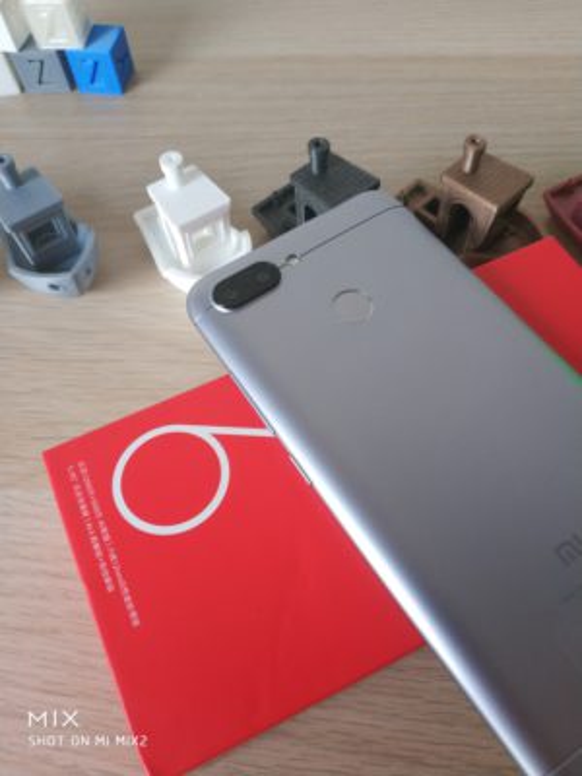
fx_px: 717
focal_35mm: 32
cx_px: 291
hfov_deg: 44.2
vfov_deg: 56.8
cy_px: 388
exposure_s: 1/25
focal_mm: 4.5
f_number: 2
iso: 188
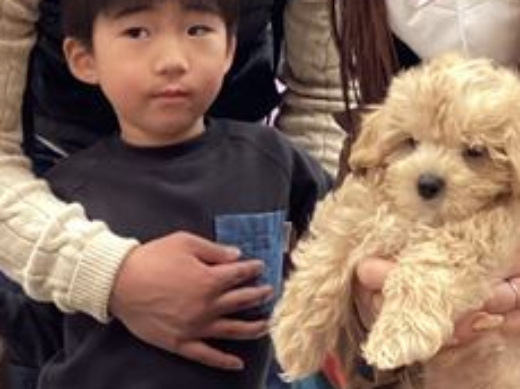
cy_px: 115
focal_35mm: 81
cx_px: 265
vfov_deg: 18.1
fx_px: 1216
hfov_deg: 24.1
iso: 160
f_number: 2.4
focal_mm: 3.3
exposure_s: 1/50
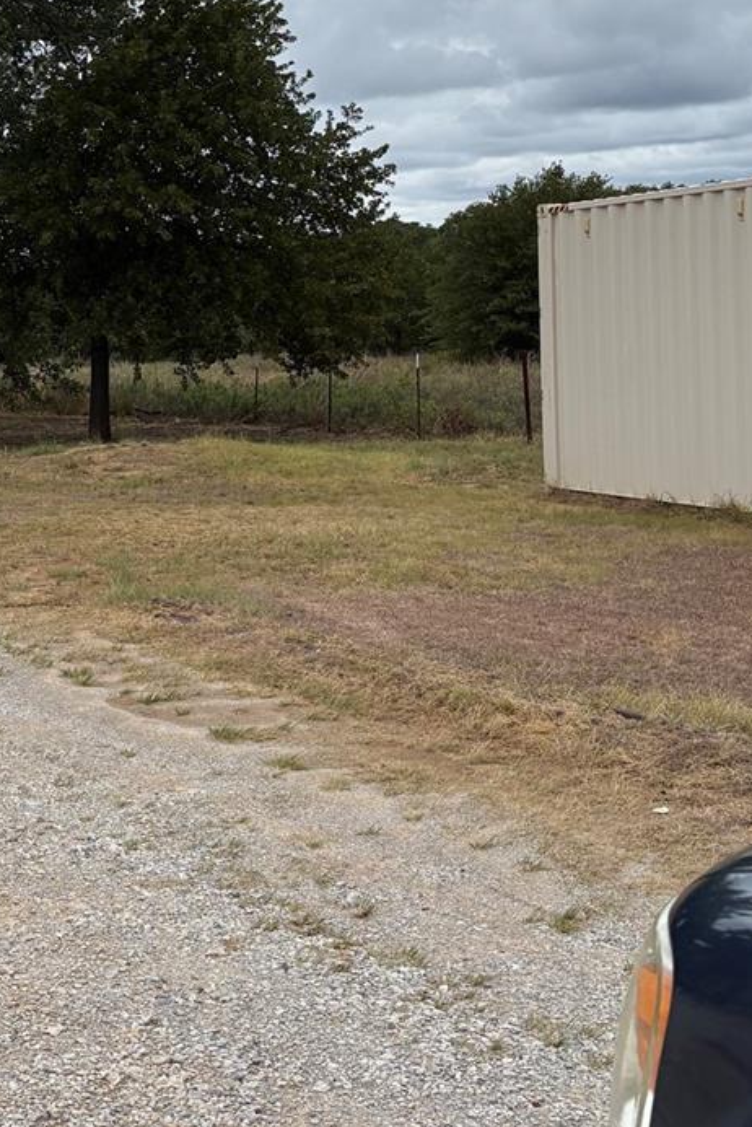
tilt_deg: -1.2
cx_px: 18
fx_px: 1878
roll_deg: +2.1
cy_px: 350
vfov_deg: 33.0
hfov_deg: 21.9
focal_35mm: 60
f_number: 1.6
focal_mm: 5.96
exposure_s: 1/4065
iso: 50
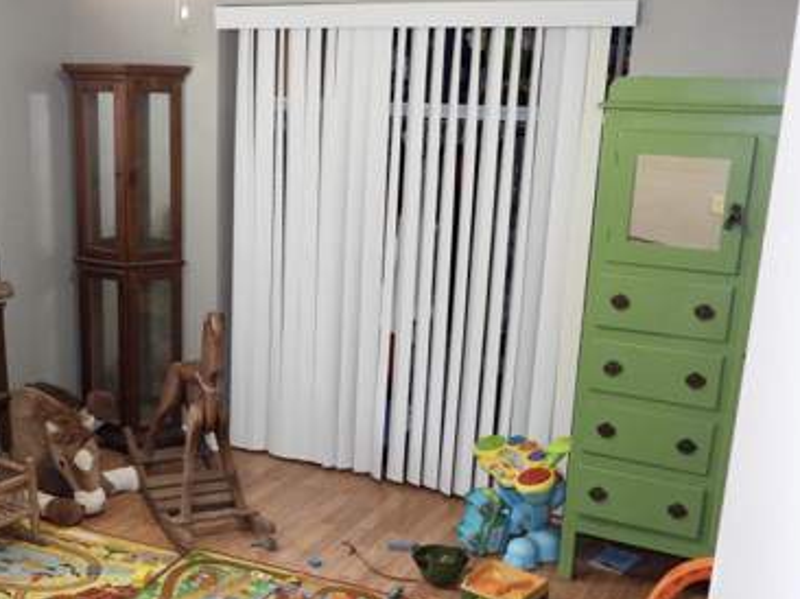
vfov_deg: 34.1
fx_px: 970
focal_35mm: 42
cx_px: 304
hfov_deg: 44.5
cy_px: 373
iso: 400
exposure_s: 1/13
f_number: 3.2
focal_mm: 5.8
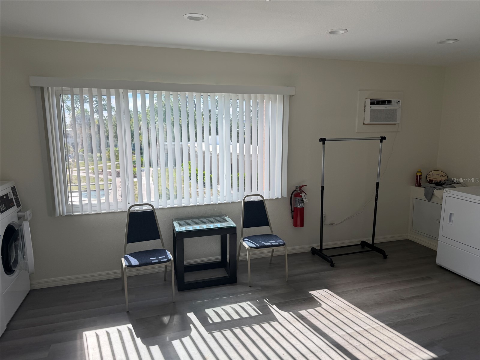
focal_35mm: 24
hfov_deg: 71.6
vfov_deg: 56.8
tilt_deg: -8.6
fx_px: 333
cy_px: 180
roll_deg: +0.0
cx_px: 240
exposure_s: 1/822
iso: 80
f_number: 1.78
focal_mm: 6.76
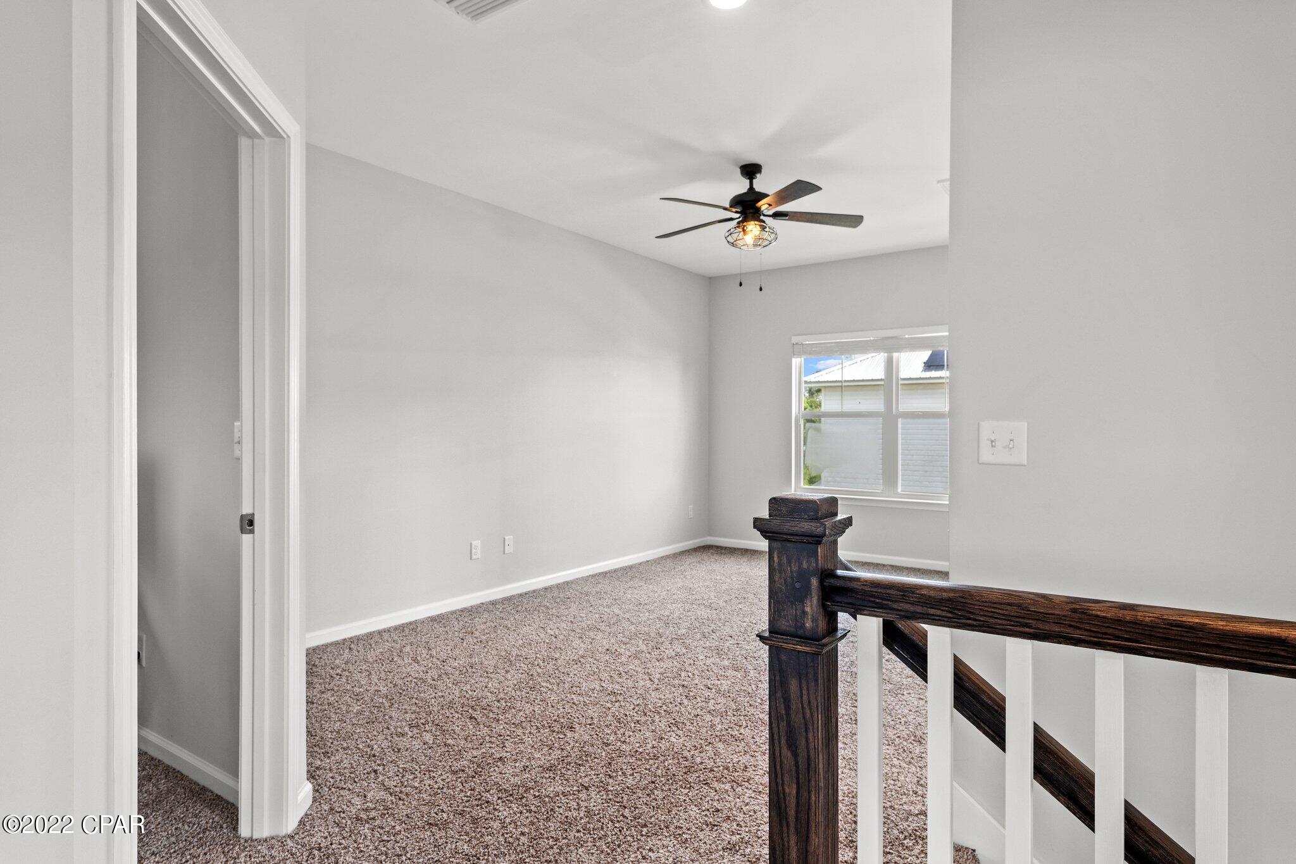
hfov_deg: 84.0
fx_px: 720
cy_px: 432
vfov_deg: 61.9
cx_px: 648
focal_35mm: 20
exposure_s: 1/15
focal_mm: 20
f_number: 9
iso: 500
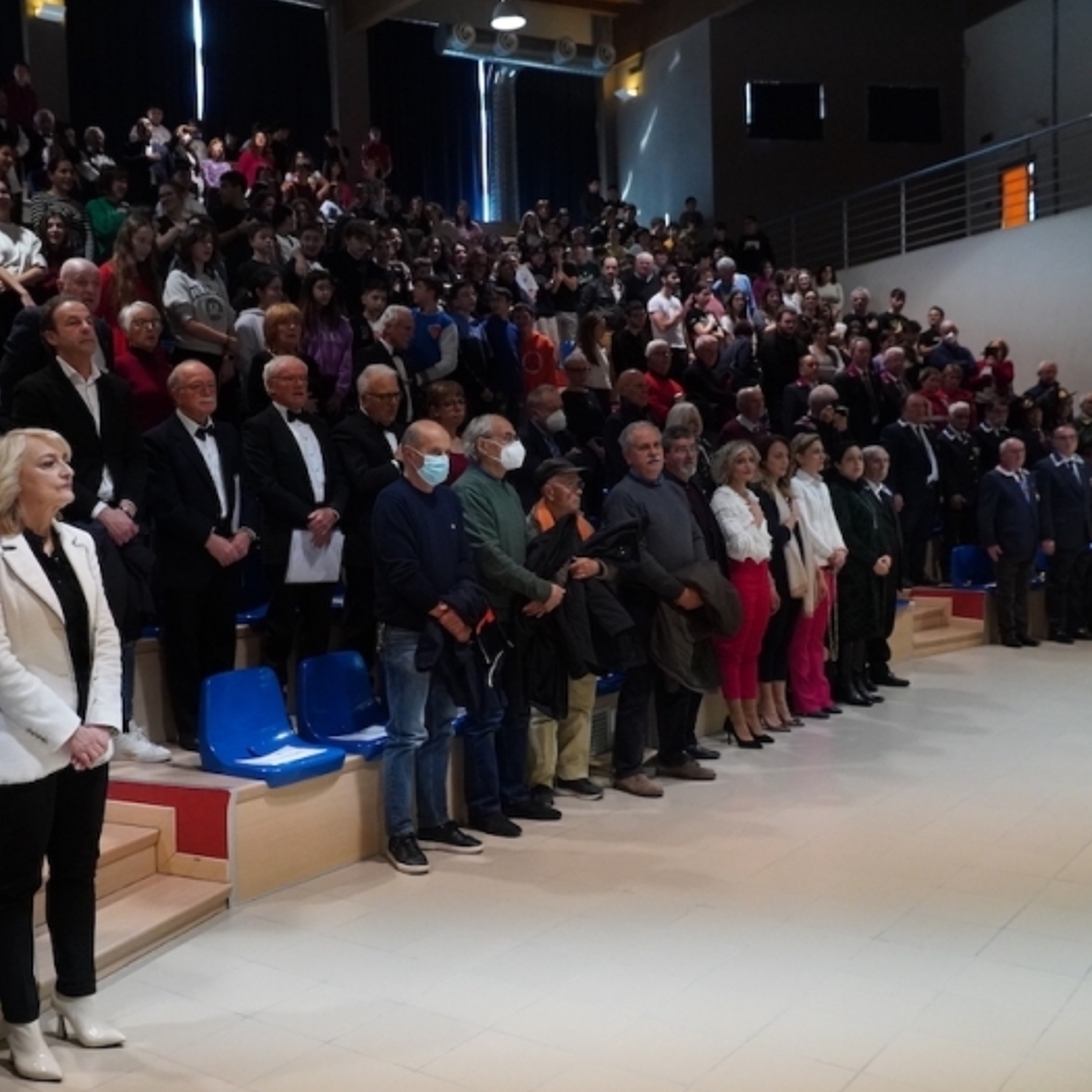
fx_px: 1249
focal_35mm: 35
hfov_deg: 47.1
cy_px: 539
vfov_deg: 47.2
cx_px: 464
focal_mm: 18
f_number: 4.5
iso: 3200
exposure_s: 1/160
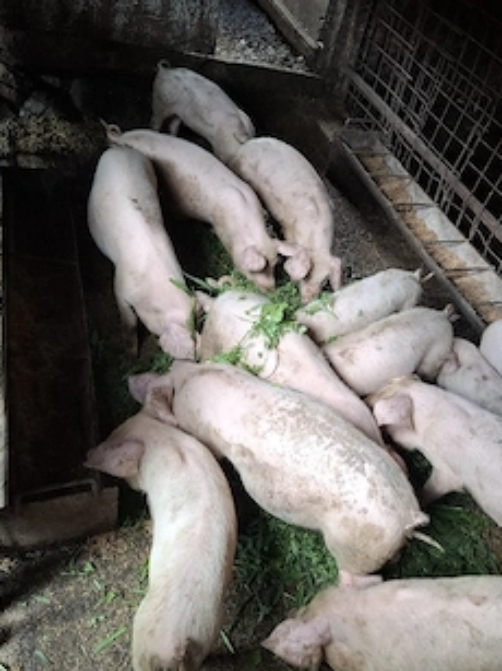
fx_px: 580
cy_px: 332
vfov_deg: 60.0
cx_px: 321
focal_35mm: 30
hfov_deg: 46.3
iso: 200
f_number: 1.8
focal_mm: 5.54
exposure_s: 1/100
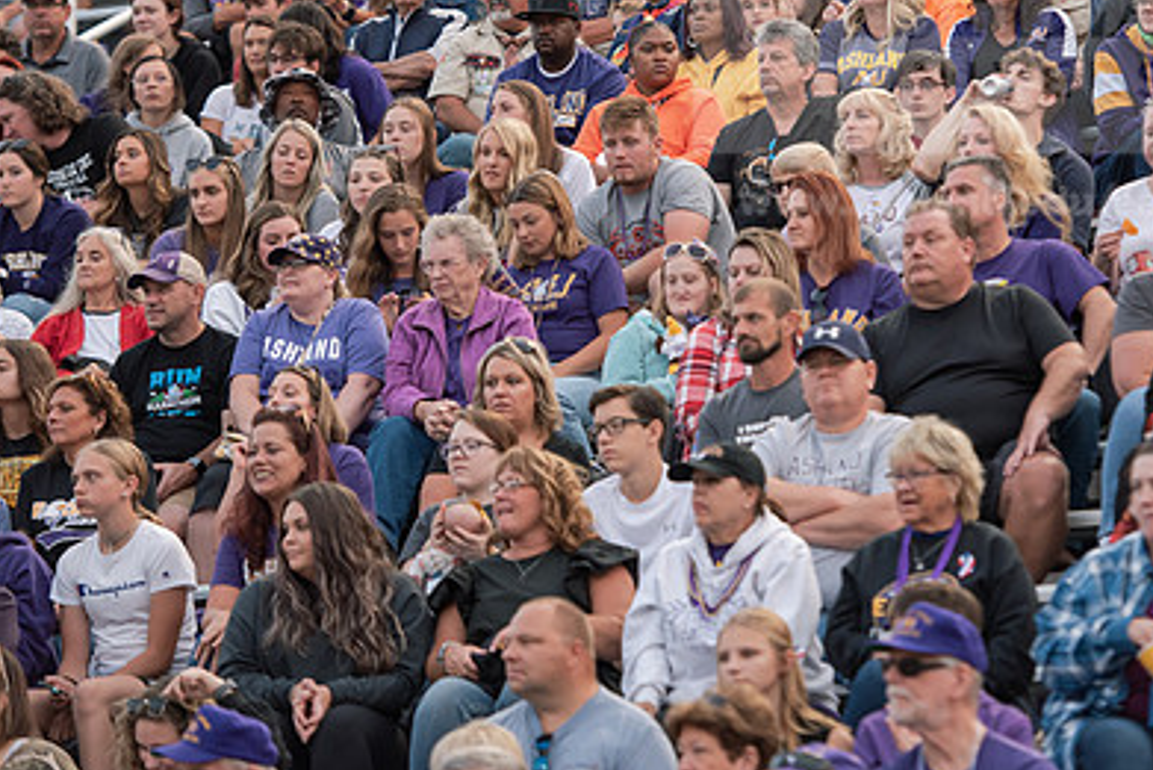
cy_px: 264
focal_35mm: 200
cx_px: 605
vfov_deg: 6.9
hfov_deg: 10.3
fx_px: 6408
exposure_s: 1/800
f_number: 3.2
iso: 1250
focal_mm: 135
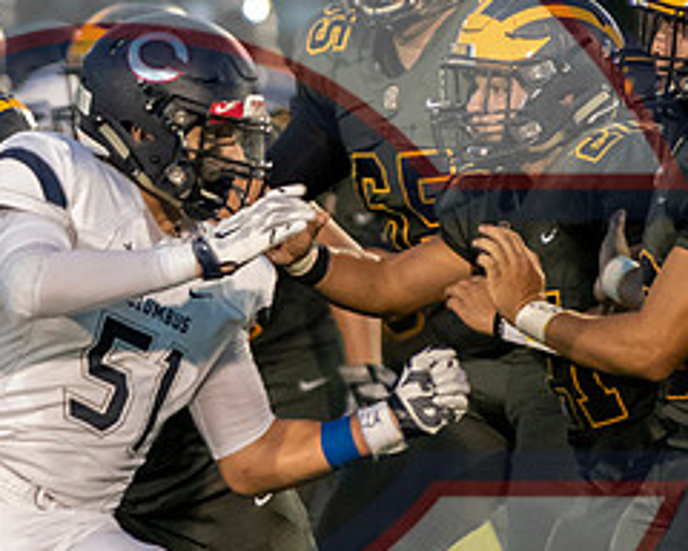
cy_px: 195
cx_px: -22
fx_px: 17328
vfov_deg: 1.8
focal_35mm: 851
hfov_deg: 2.3
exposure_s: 1/1600
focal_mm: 200
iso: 6400
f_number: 2.8
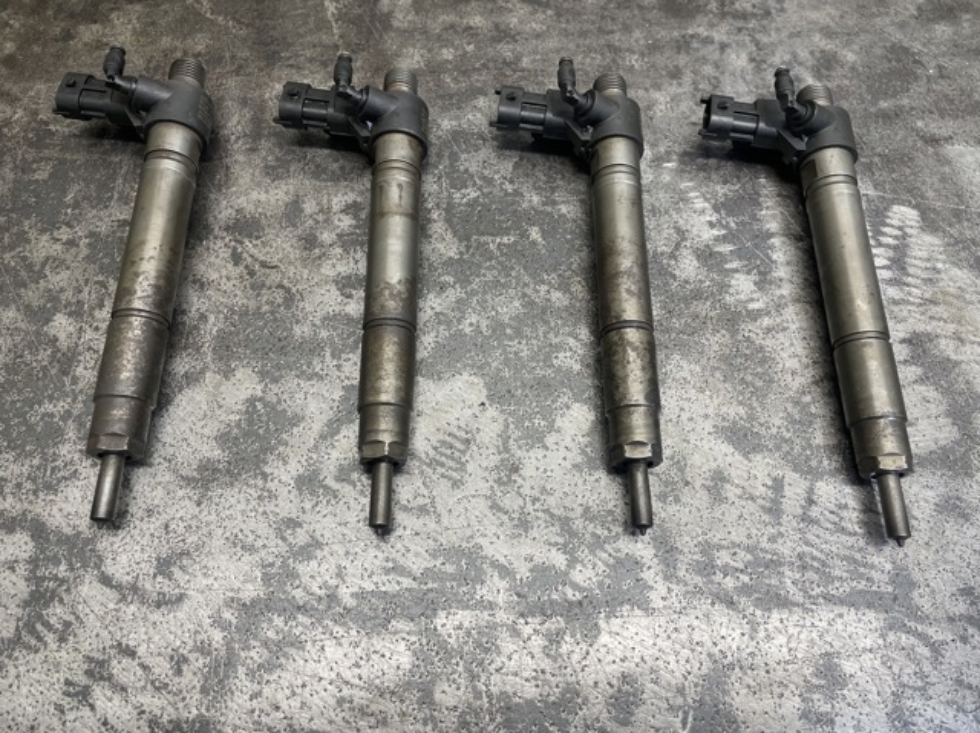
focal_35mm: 26
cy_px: 366
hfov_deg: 67.3
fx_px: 736
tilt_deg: -64.5
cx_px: 490
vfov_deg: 53.0
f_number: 1.6
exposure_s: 1/121
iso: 64
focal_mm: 4.2
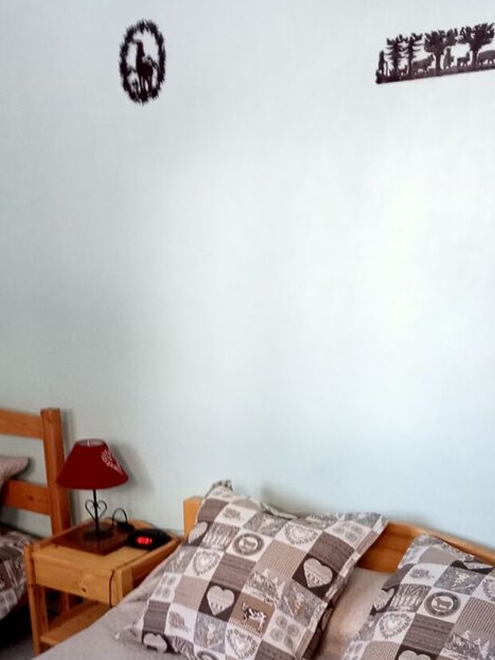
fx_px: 858
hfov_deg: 32.2
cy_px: 515
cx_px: 227
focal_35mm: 45
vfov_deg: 40.6
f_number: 2.2
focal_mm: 3.46
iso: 882
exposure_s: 1/33.3
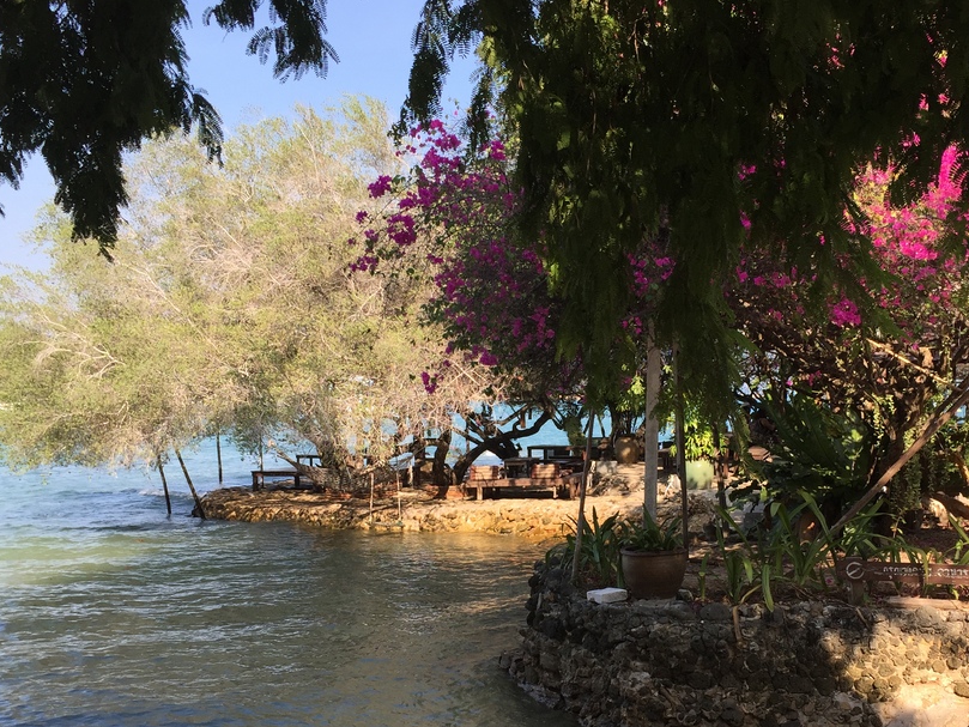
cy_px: 460
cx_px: 575
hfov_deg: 43.7
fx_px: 1204
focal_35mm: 43
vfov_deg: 33.4
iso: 32
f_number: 2.2
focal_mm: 4.15
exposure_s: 1/746
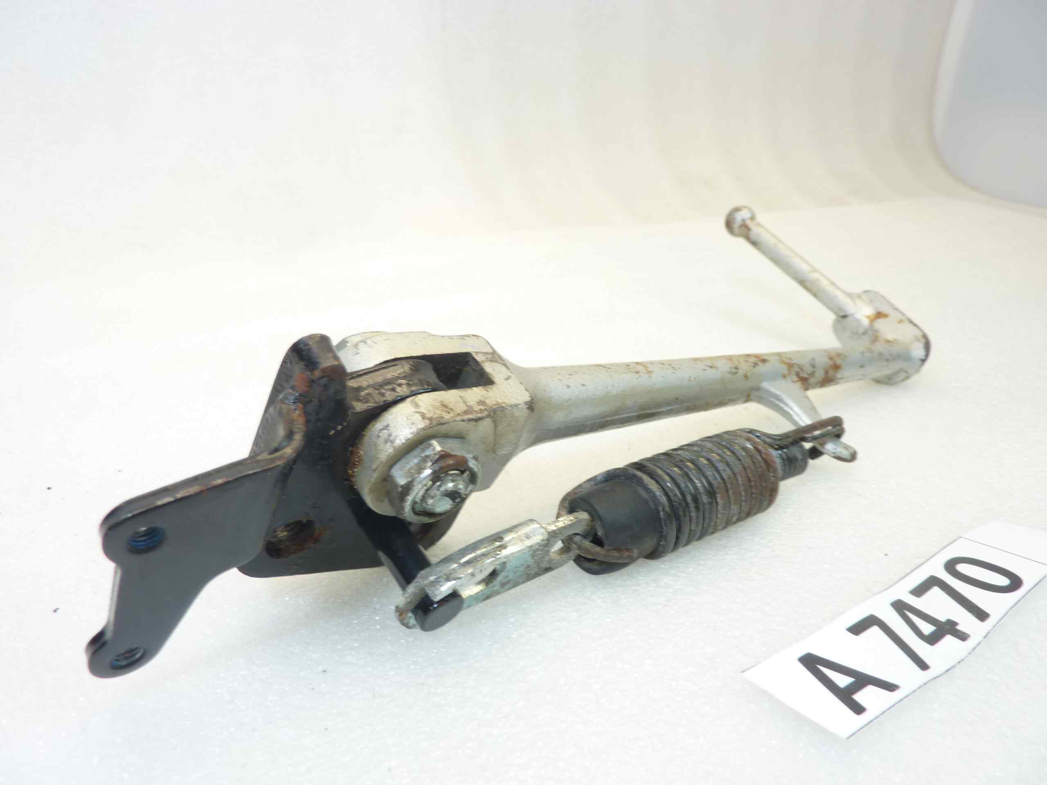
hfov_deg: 69.4
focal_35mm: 25
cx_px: 524
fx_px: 756
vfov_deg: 54.9
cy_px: 392
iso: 80
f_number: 3.3
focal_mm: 4.1
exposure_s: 1/20
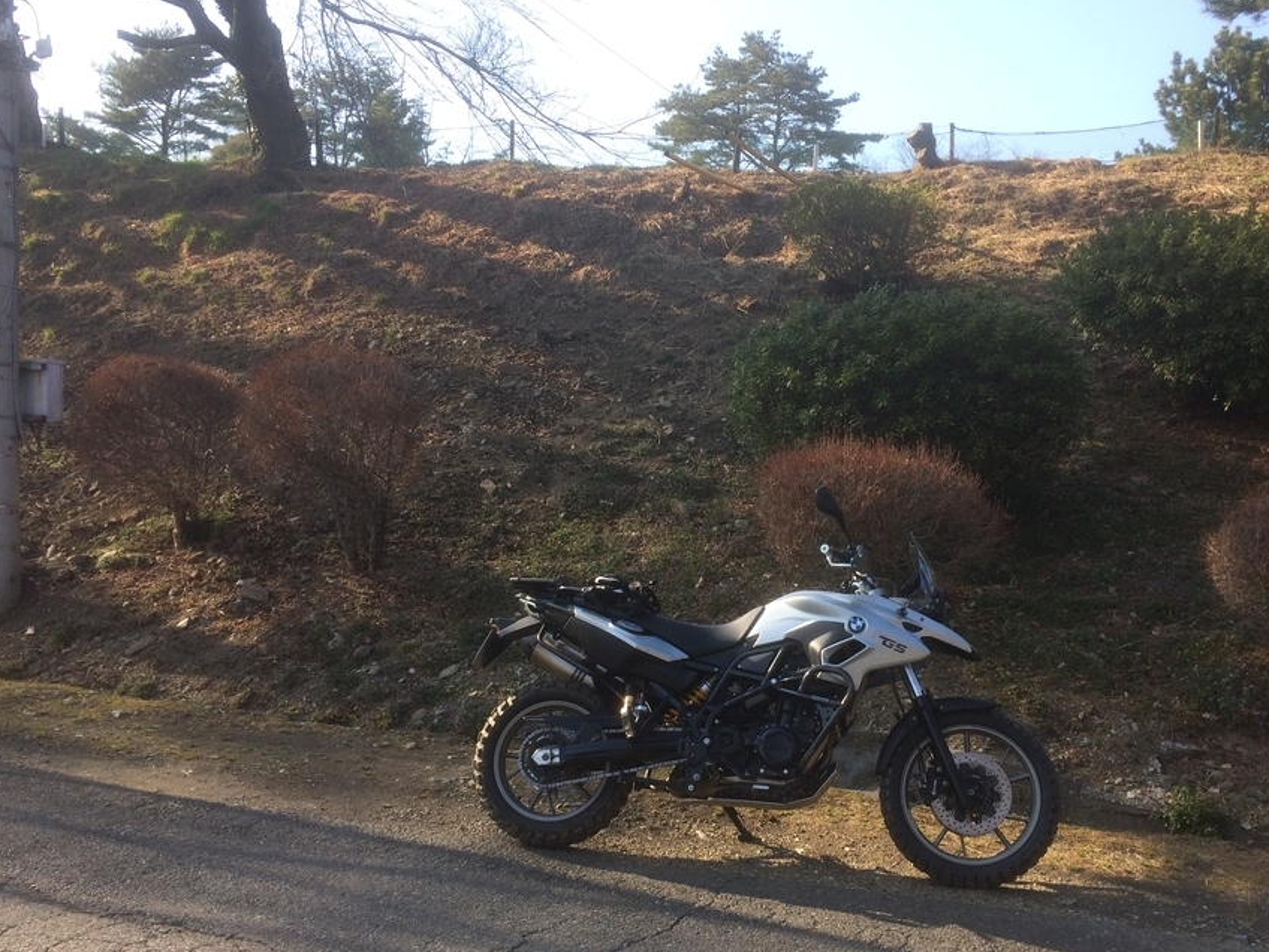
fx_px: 1283
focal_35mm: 35
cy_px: 521
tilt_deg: -1.0
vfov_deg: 40.7
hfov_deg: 52.5
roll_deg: -0.2
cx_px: 721
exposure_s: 1/651
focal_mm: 4.15
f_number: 2.2
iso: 32
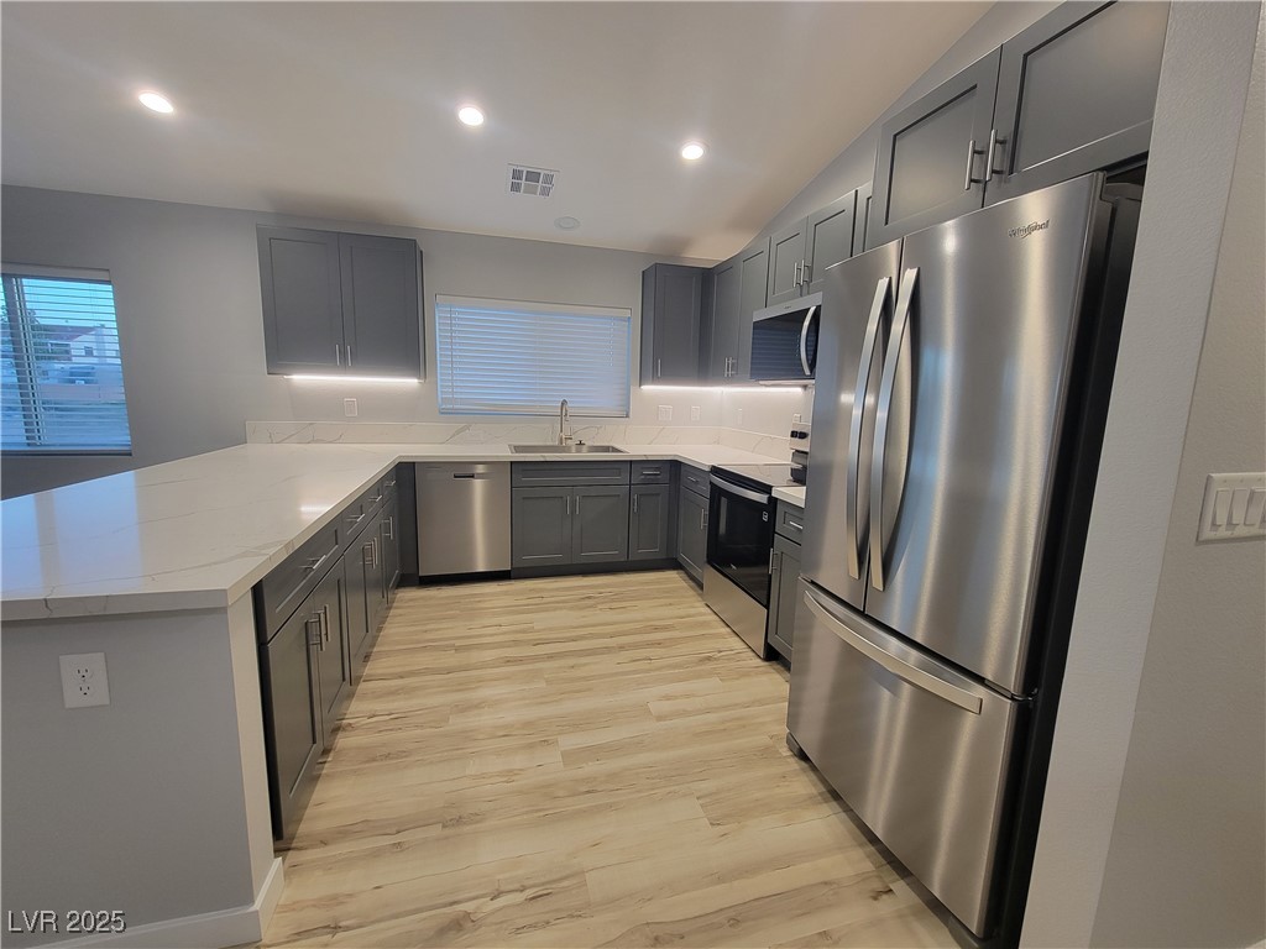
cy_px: 474
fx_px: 475
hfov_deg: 106.2
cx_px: 633
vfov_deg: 89.9
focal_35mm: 13
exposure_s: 1/60
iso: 200
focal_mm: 2.2
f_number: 2.2
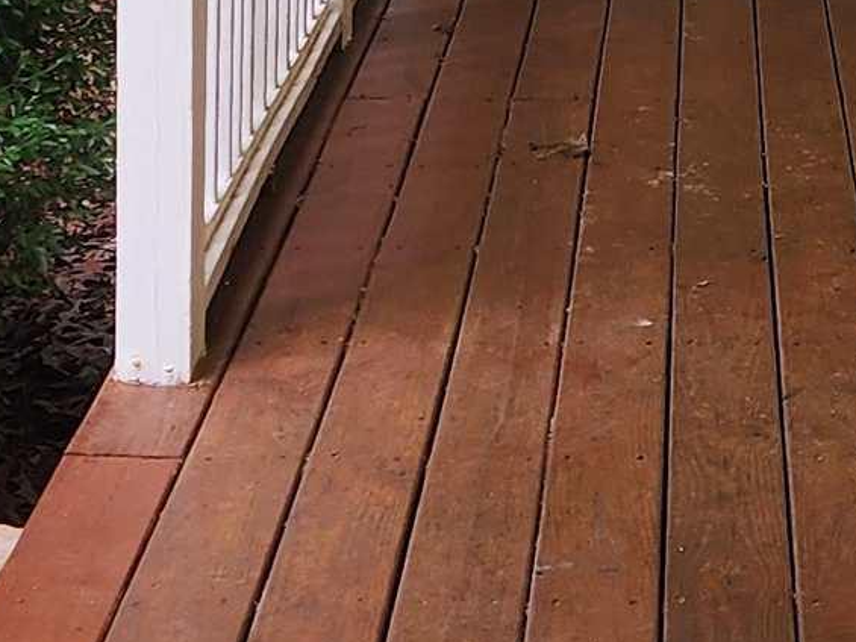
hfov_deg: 15.4
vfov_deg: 11.4
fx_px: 3092
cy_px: -332
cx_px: 879
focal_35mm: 125
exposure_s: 1/180
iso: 40
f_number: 1.8
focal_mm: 6.4
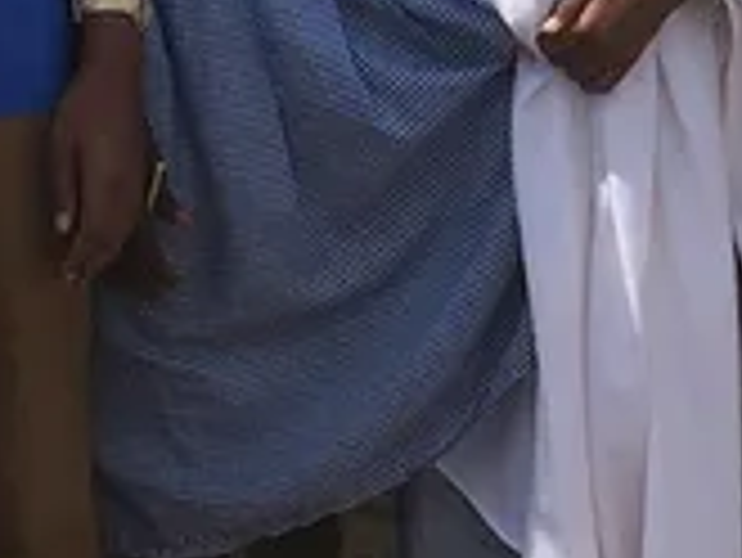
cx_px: 830
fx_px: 2510
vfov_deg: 11.9
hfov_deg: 16.3
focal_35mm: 117
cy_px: -378
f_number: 2.2
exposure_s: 1/1221
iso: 25
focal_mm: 4.15
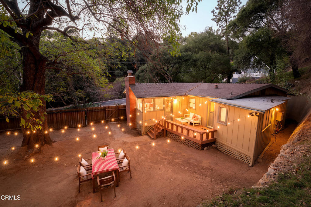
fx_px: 207
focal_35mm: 24
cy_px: 104
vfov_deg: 53.1
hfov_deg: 73.7
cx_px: 156
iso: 100
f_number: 10
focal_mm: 24
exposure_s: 3
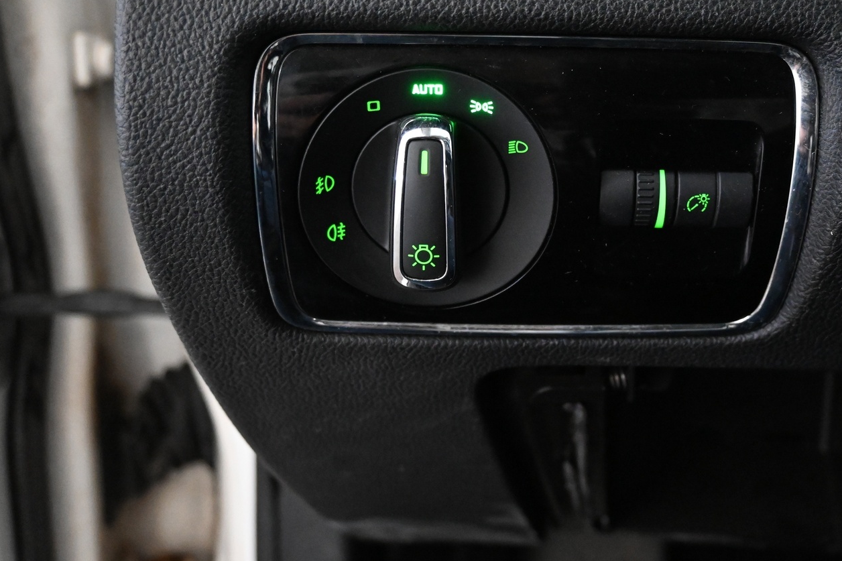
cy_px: 232
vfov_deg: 32.8
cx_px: 497
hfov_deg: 47.6
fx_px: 950
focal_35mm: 41
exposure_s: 1/30
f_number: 4
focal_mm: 21
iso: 6400
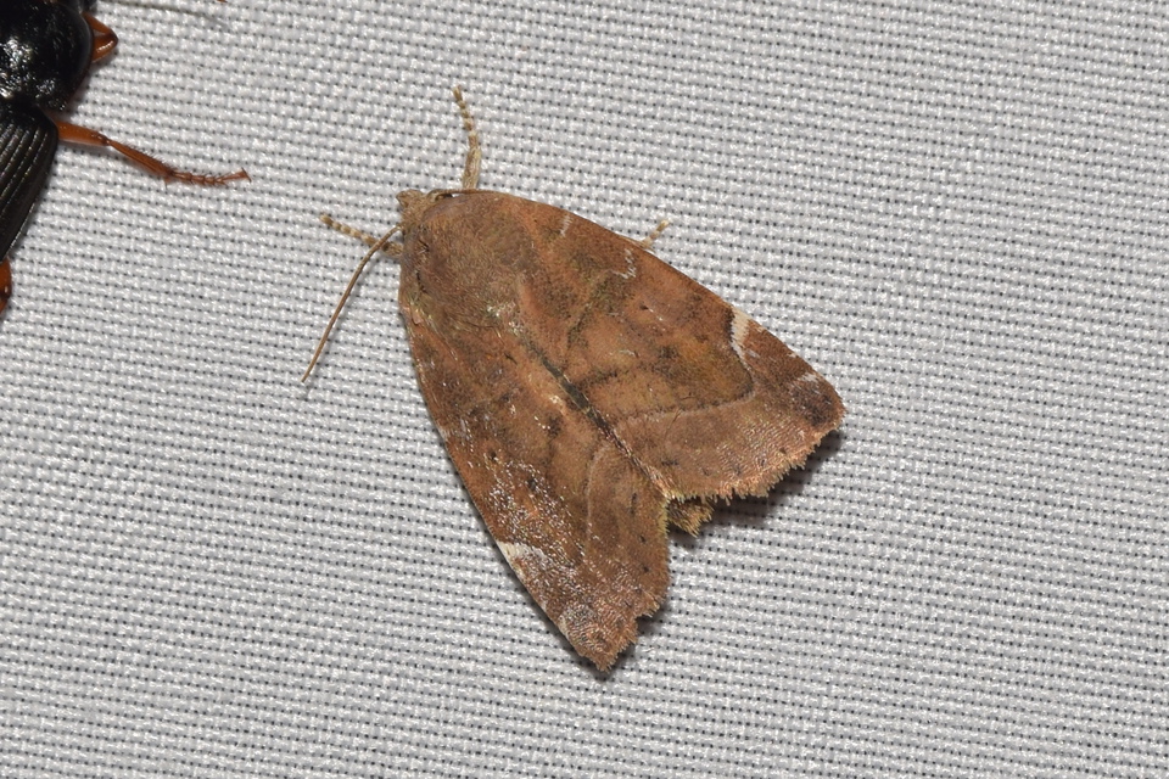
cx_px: 584
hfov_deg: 9.8
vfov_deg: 6.5
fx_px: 6819
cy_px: 390
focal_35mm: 210
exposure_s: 1/160
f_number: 13
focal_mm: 140
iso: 100
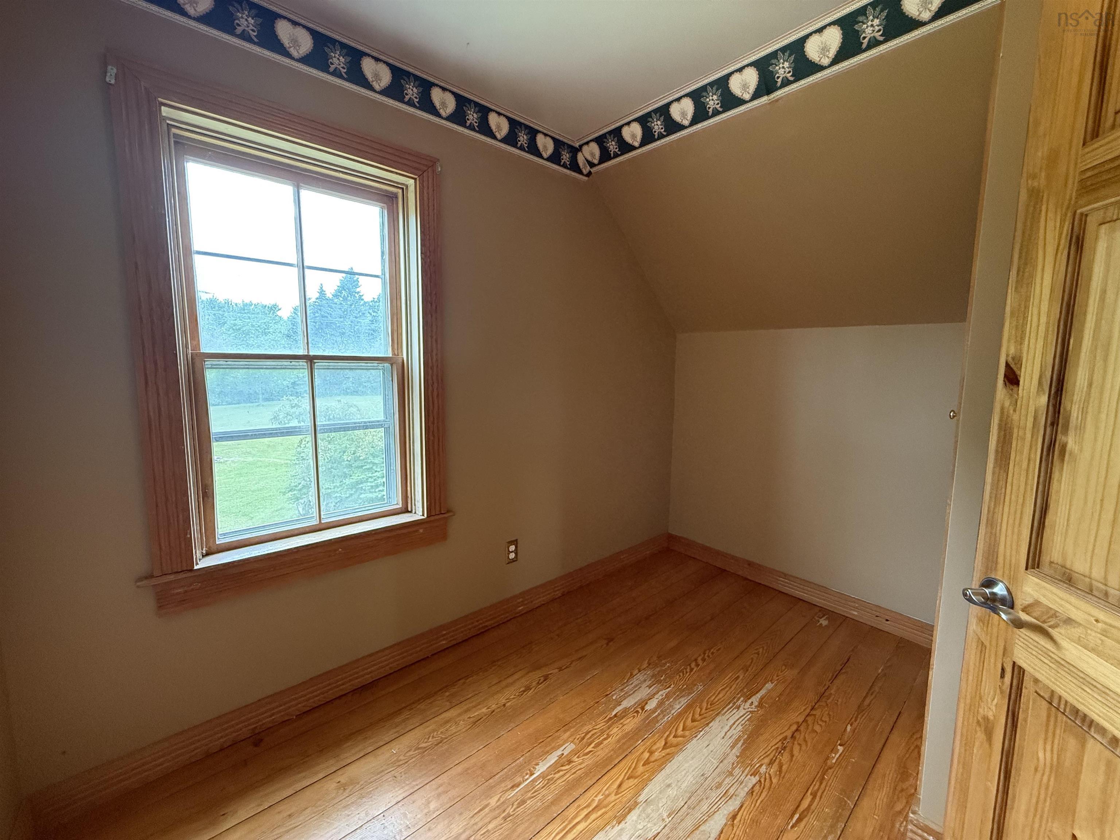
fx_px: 453
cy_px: 420
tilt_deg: -6.5
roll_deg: -0.4
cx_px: 560
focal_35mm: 14
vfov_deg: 85.7
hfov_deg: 102.1
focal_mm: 2.22
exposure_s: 1/120
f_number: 2.2
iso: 500
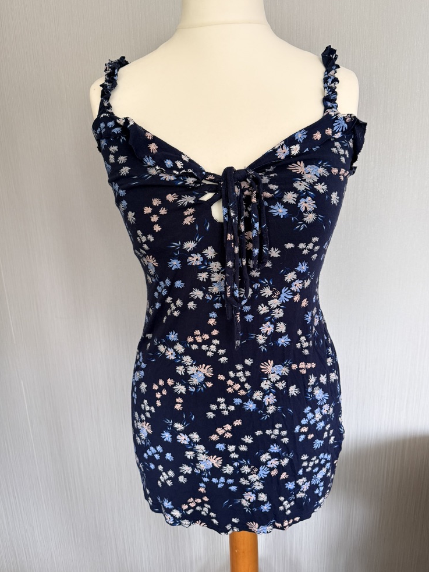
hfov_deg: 54.9
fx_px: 413
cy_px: 276
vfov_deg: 69.4
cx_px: 221
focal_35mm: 25
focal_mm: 6.76
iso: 200
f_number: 1.78
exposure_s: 1/82
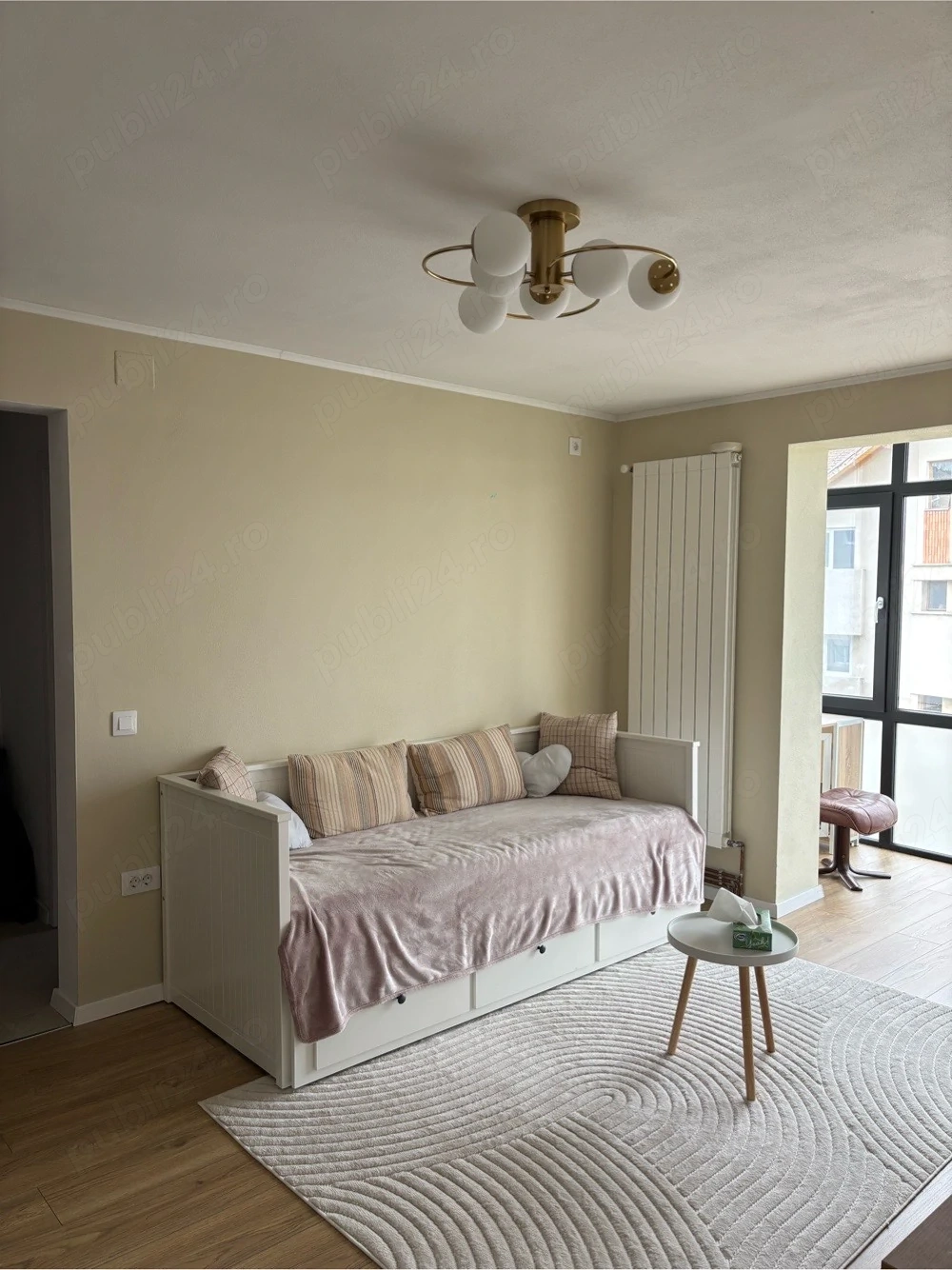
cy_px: 635
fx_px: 954
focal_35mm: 26
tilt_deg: -3.5
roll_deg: -0.9
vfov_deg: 67.3
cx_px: 476
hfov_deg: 53.0
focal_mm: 5.96
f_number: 1.6
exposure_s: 1/126
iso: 50
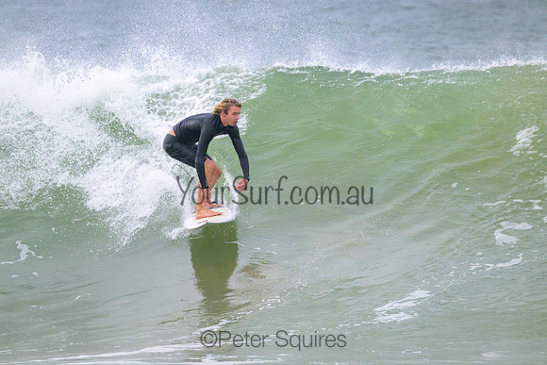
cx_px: 274
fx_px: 12158
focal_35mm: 800
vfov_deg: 1.7
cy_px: 182
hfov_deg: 2.6
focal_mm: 800
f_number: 11
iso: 2800
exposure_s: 1/2000
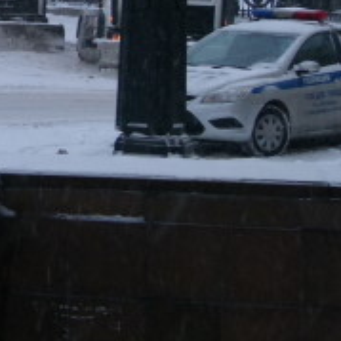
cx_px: -251
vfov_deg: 9.1
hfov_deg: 8.9
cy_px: -8
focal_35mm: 190
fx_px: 2118
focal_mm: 10.8
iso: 160
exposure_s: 1/60
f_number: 3.2
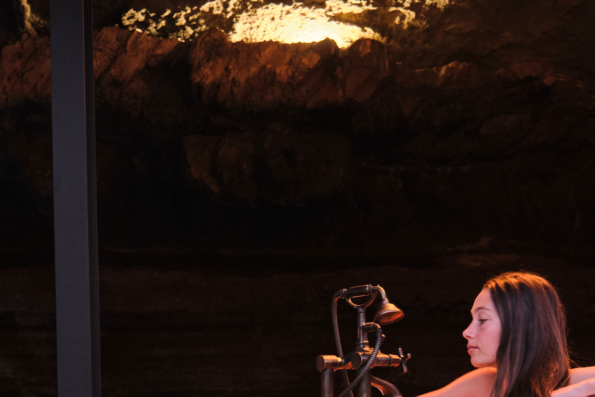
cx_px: 173
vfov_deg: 19.3
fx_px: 1124
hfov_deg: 29.3
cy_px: 415
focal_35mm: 68
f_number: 2.8
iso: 800
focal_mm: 21.3
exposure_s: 1/15
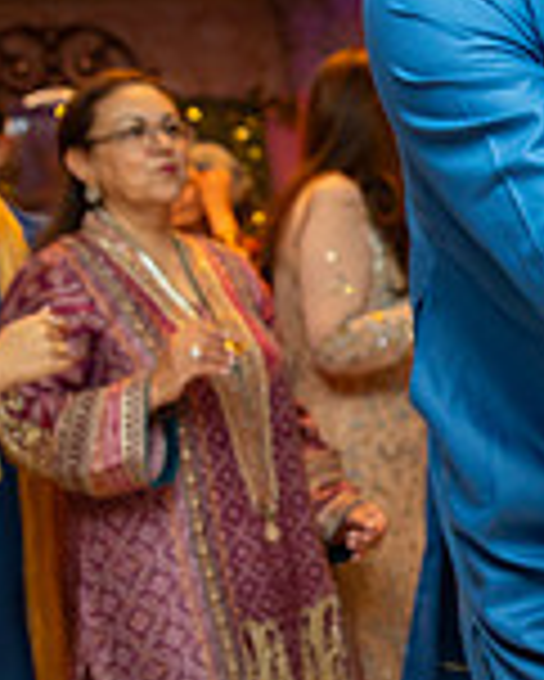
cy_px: 376
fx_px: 1970
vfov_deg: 19.5
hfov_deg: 14.4
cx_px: 887
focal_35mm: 98
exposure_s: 1/100
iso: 1000
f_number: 2.8
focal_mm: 24
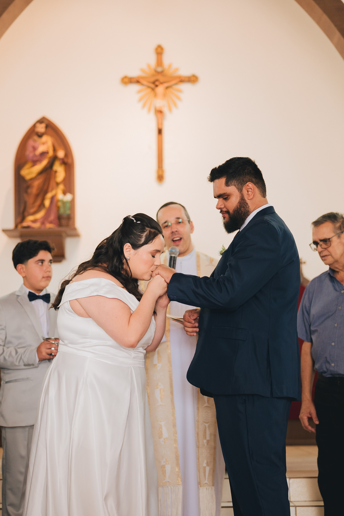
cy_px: 258
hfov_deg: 18.1
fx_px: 1080
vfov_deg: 26.9
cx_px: 140
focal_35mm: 75
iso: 1600
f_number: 1.8
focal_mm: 50
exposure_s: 1/320
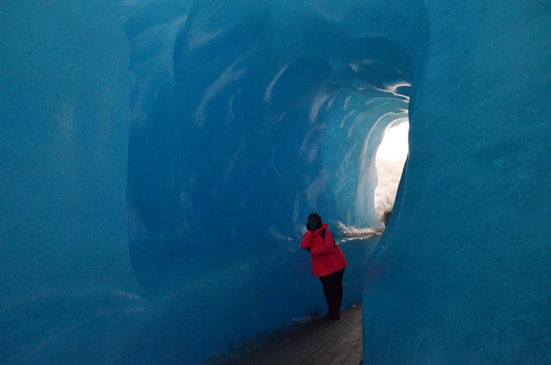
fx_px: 412
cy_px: 182
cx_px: 276
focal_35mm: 27
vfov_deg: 47.7
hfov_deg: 67.5
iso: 6400
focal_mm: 18
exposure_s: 1/20
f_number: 6.3
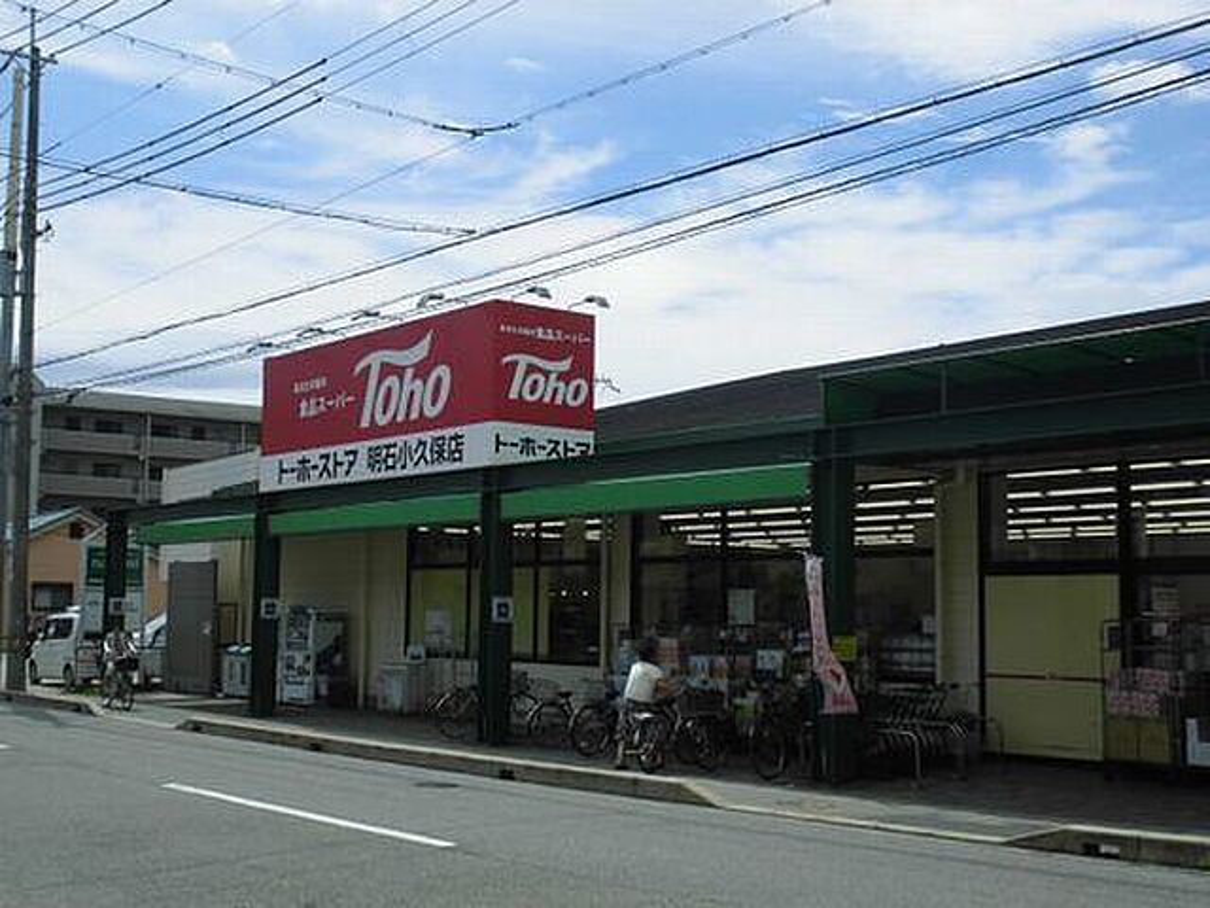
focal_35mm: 43
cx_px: 605
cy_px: 454
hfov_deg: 43.9
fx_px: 1503
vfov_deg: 33.6
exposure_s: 1/800
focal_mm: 7.8
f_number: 4.5
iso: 100
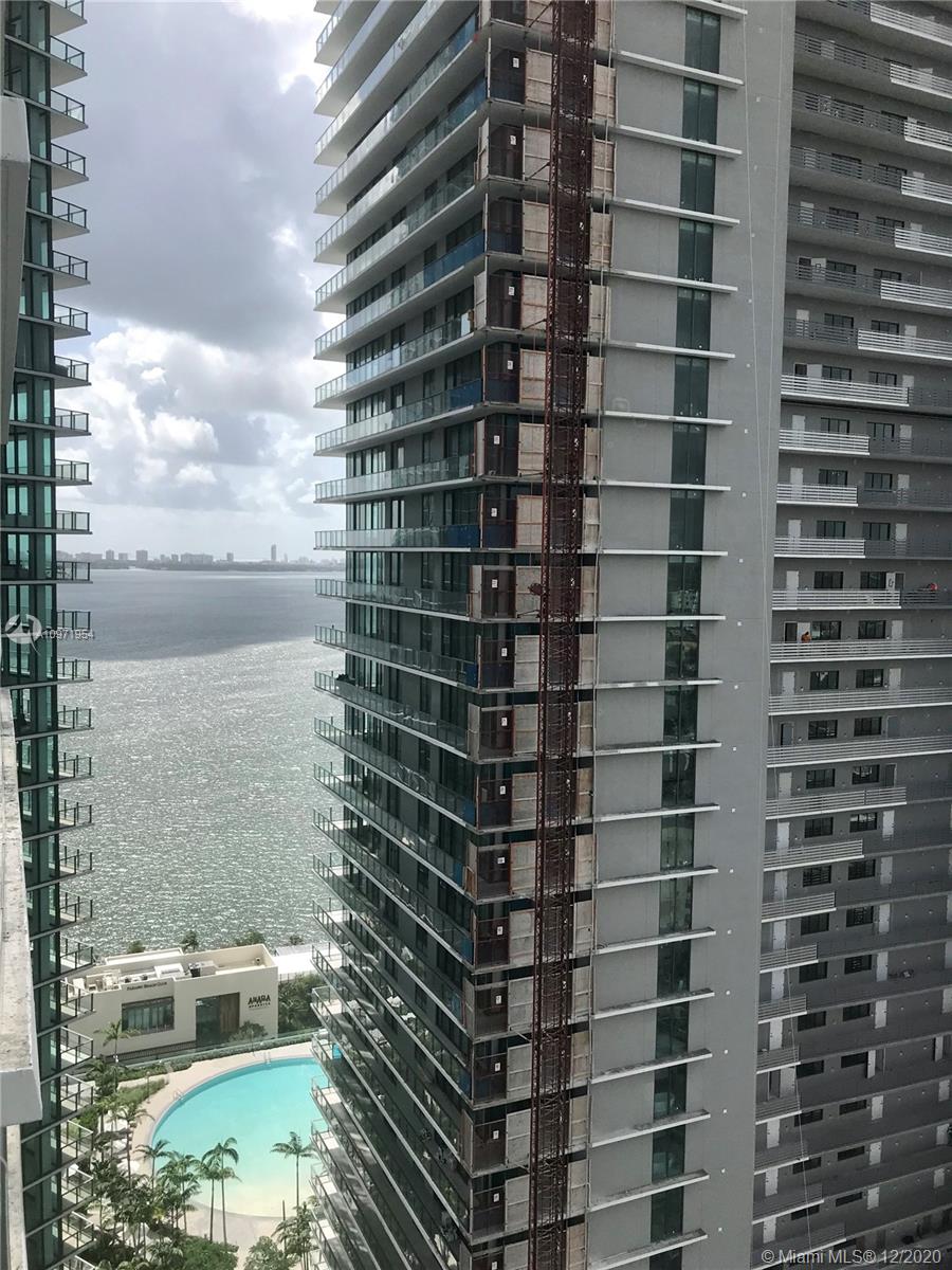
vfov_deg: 63.4
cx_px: 476
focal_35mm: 28
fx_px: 1027
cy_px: 635
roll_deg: -1.2
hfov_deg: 49.7
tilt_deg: -3.5
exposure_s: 1/2907
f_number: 1.8
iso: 20
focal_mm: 3.99
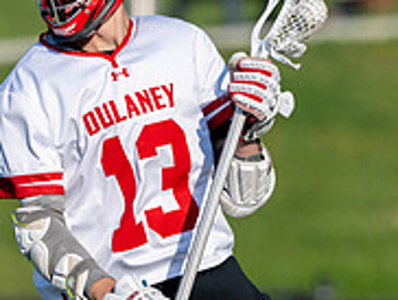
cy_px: 273
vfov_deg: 0.9
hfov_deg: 1.2
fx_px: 18973
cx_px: 253
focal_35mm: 1648
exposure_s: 1/4000
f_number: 4
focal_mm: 400
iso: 320
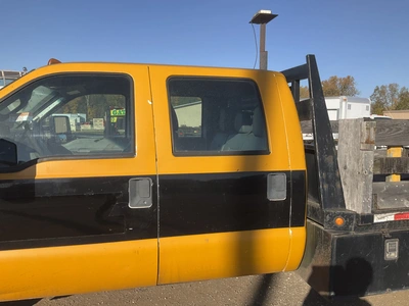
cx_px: 204
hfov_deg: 61.7
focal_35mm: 29
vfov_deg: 48.2
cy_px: 153
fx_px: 343
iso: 25
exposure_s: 1/1412
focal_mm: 3
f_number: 1.8
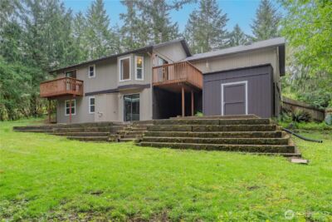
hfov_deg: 81.2
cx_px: 166
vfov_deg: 59.5
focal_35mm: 21
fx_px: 194
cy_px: 111
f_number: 9
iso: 160
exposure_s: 1/60
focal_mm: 14
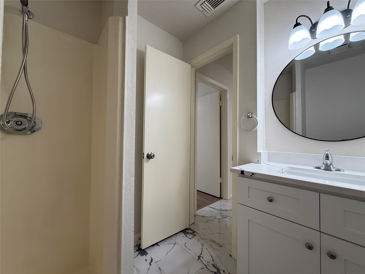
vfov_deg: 85.7
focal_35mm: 14
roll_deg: -0.4
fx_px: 148
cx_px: 182
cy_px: 137
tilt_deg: +2.0
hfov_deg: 102.1
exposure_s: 1/120
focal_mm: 2.22
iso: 160
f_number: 2.2
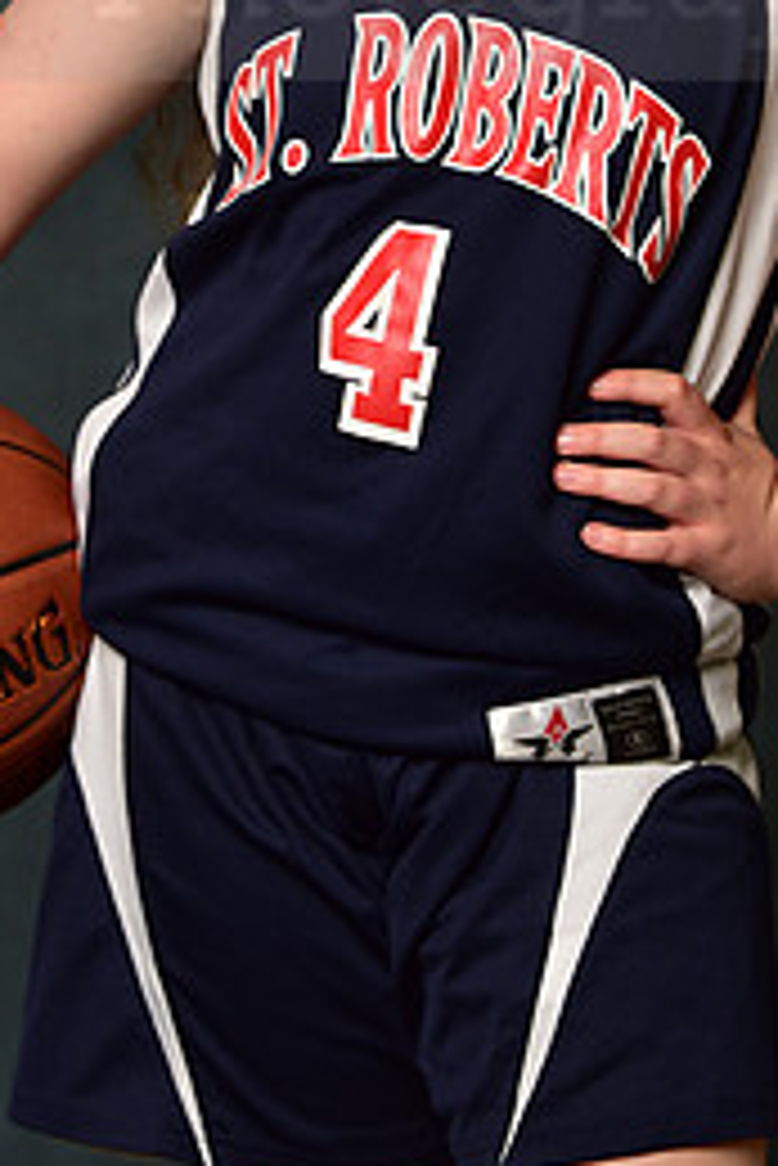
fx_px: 6668
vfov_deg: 9.9
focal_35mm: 206
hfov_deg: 6.7
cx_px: 420
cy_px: -63
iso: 250
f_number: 4.5
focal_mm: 92
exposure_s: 1/160
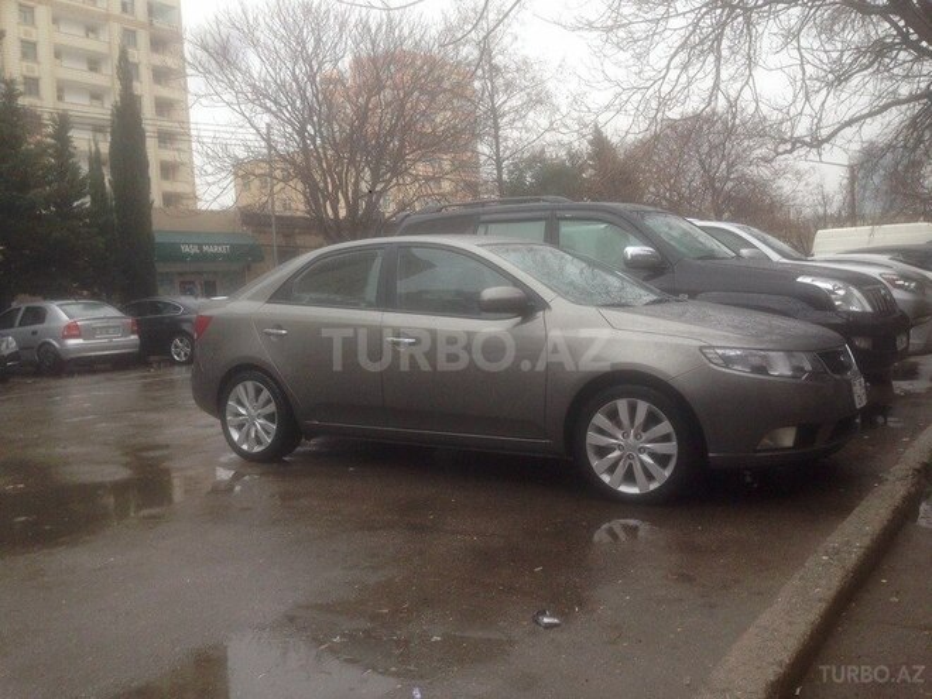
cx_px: 466
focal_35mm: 33
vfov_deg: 42.9
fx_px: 888
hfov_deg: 55.4
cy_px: 350
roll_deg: +2.8
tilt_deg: -1.1
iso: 64
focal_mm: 4.12
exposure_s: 1/120
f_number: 2.4
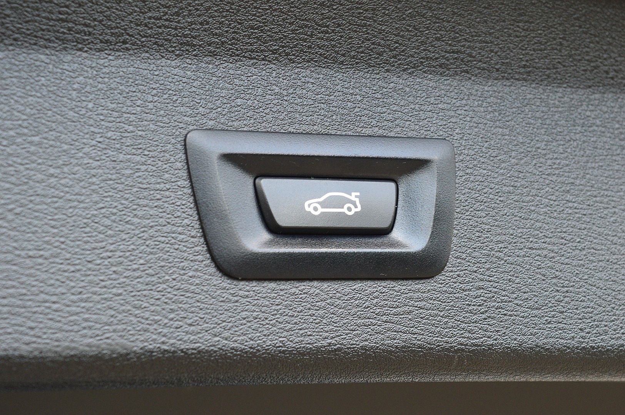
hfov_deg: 24.6
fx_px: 1431
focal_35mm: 82
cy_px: 208
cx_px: 312
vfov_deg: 16.5
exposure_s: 1/60
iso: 560
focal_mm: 55
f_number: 8
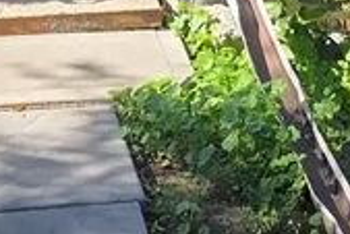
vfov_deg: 7.9
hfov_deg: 14.1
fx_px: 1411
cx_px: 186
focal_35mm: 145
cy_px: -528
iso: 80
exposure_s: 1/2054
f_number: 1.7
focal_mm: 6.3
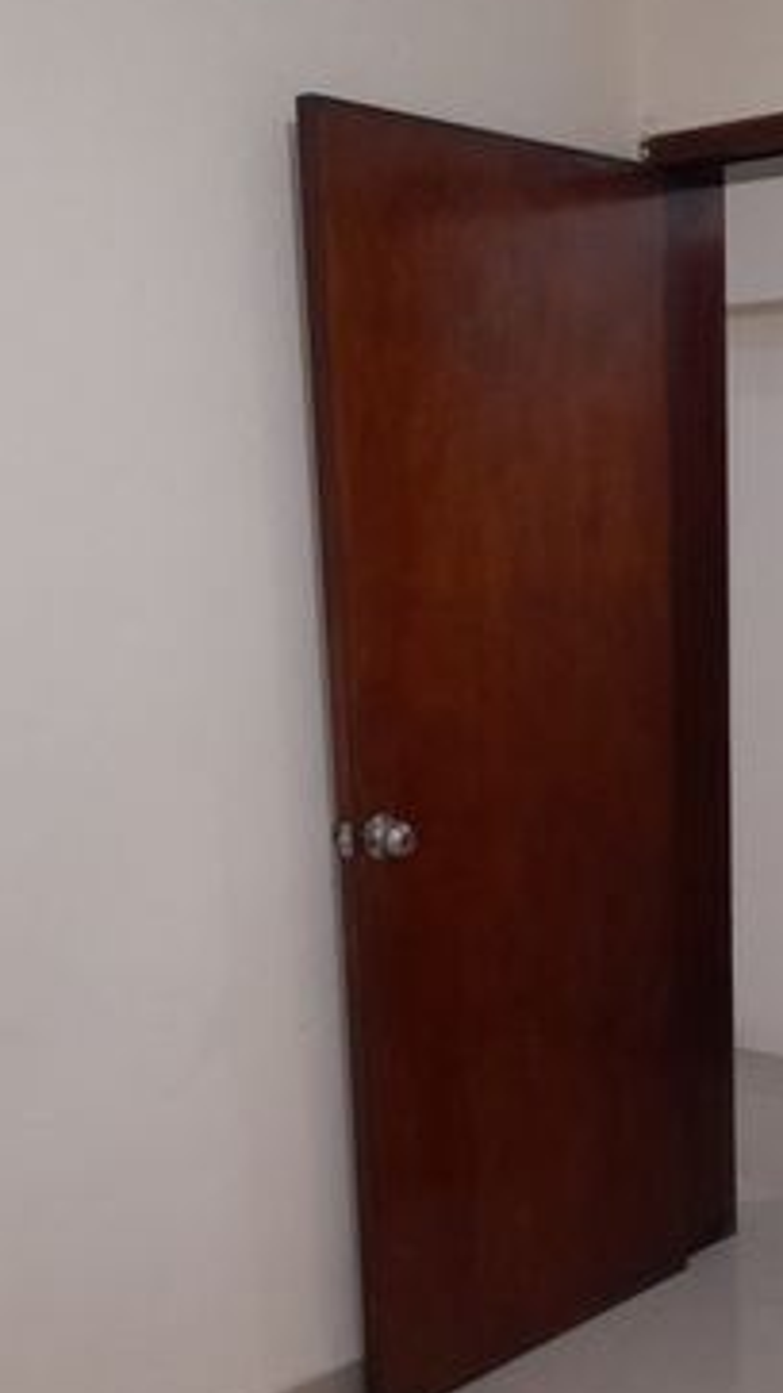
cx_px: 658
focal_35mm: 50
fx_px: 1847
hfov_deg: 23.5
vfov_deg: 40.9
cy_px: 902
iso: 250
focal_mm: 4.6
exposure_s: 1/40
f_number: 2
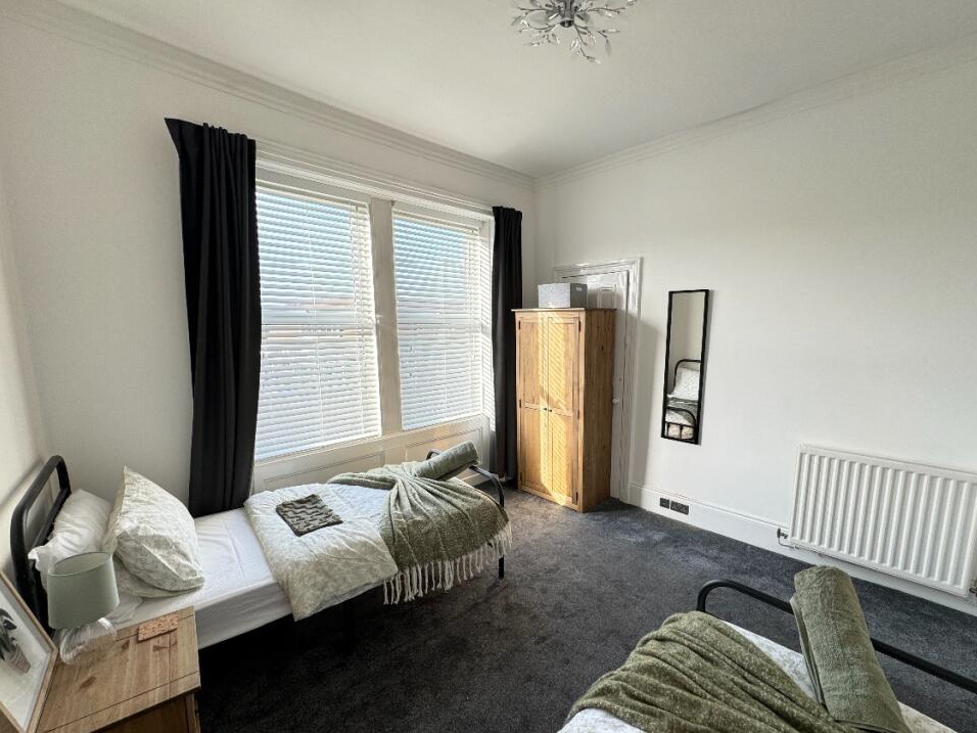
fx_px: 423
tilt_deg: -9.0
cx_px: 522
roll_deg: -0.1
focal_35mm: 15
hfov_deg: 98.0
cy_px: 391
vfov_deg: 81.6
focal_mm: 2.22
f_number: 2.2
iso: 50
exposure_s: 1/99
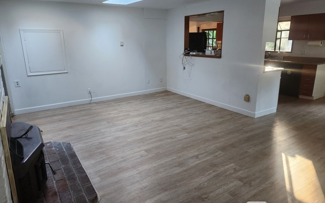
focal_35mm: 25
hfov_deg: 72.6
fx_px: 221
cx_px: 161
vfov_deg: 49.2
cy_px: 96
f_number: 1.8
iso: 500
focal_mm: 5.4
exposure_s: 1/120
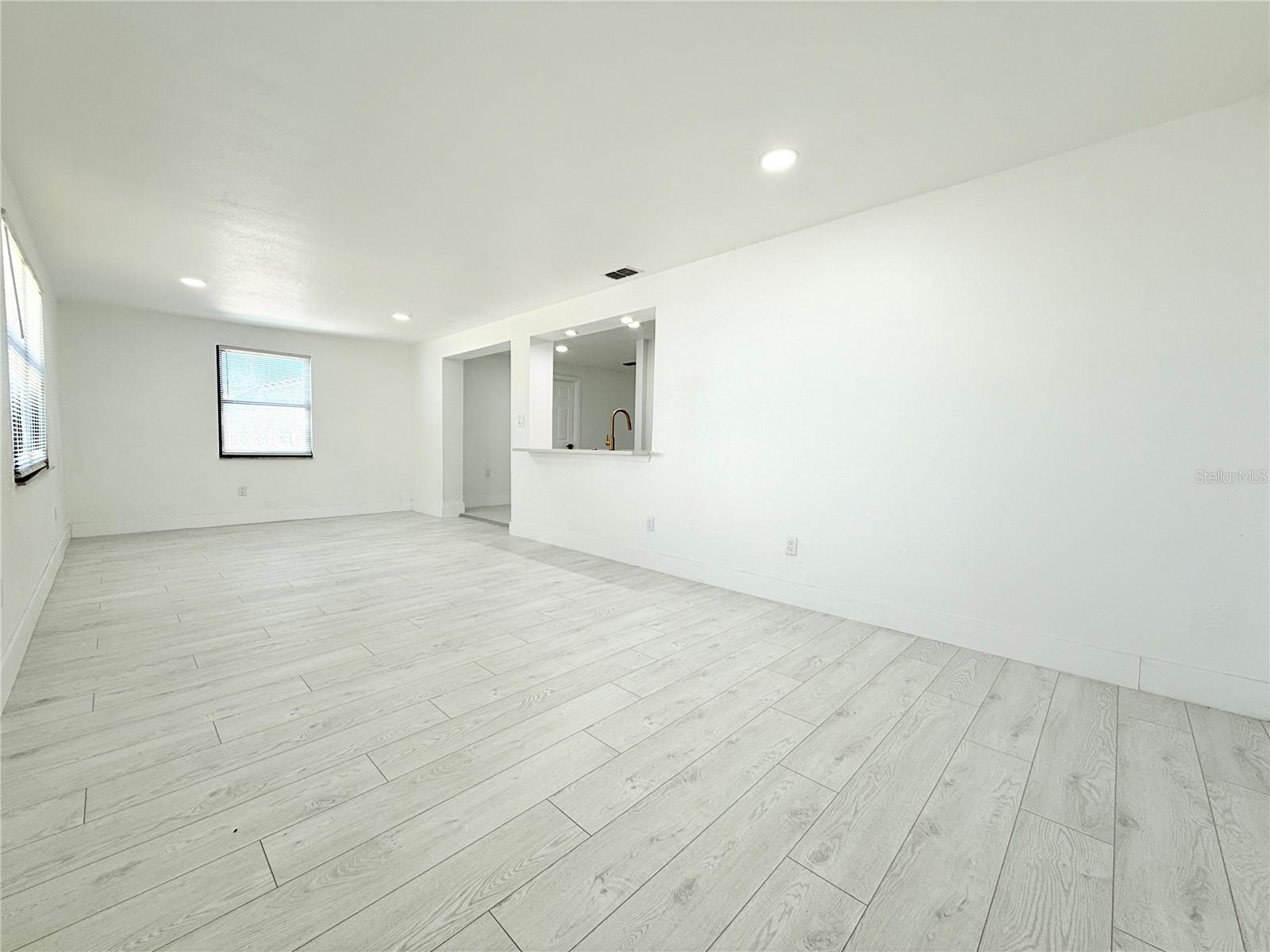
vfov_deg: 85.7
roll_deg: -0.9
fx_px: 514
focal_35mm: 14
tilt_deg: -2.9
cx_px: 635
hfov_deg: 102.1
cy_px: 476
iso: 64
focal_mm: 2.22
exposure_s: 1/120
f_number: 2.2
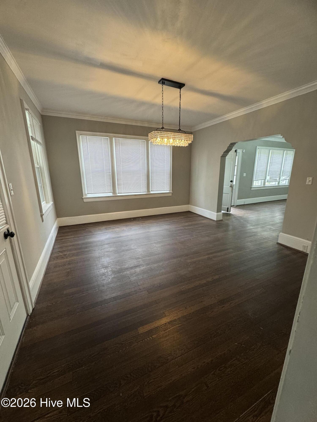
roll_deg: +0.4
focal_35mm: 14
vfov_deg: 102.1
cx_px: 158
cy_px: 211
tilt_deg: -12.7
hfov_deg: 85.7
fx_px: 171
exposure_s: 1/60
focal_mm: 2.22
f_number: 2.2
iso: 160
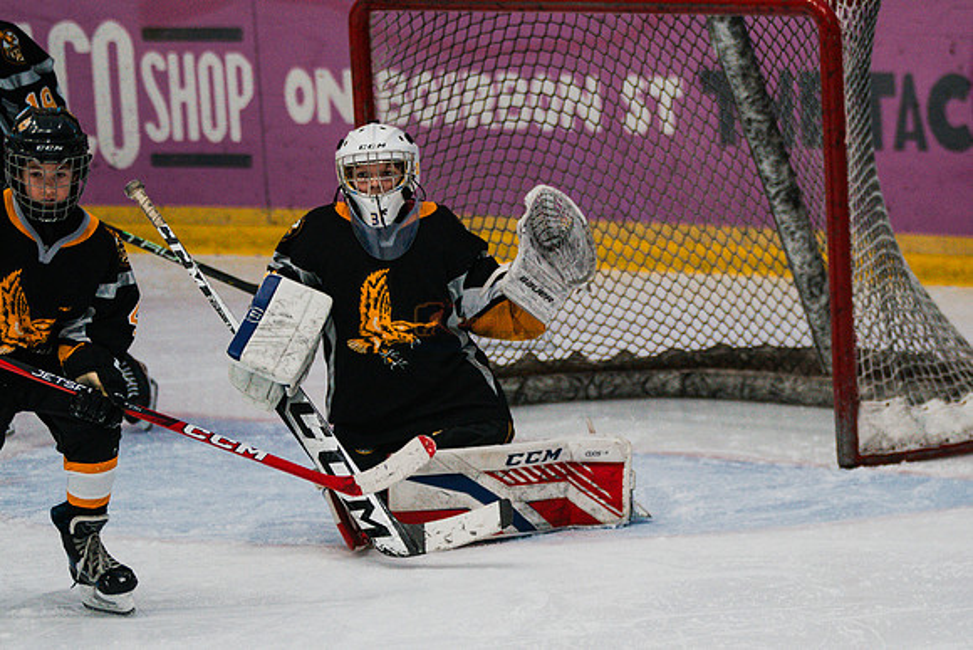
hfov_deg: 8.5
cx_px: 661
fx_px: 6521
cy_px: 255
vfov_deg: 5.7
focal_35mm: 241
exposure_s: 1/1600
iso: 3200
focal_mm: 157
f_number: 3.2
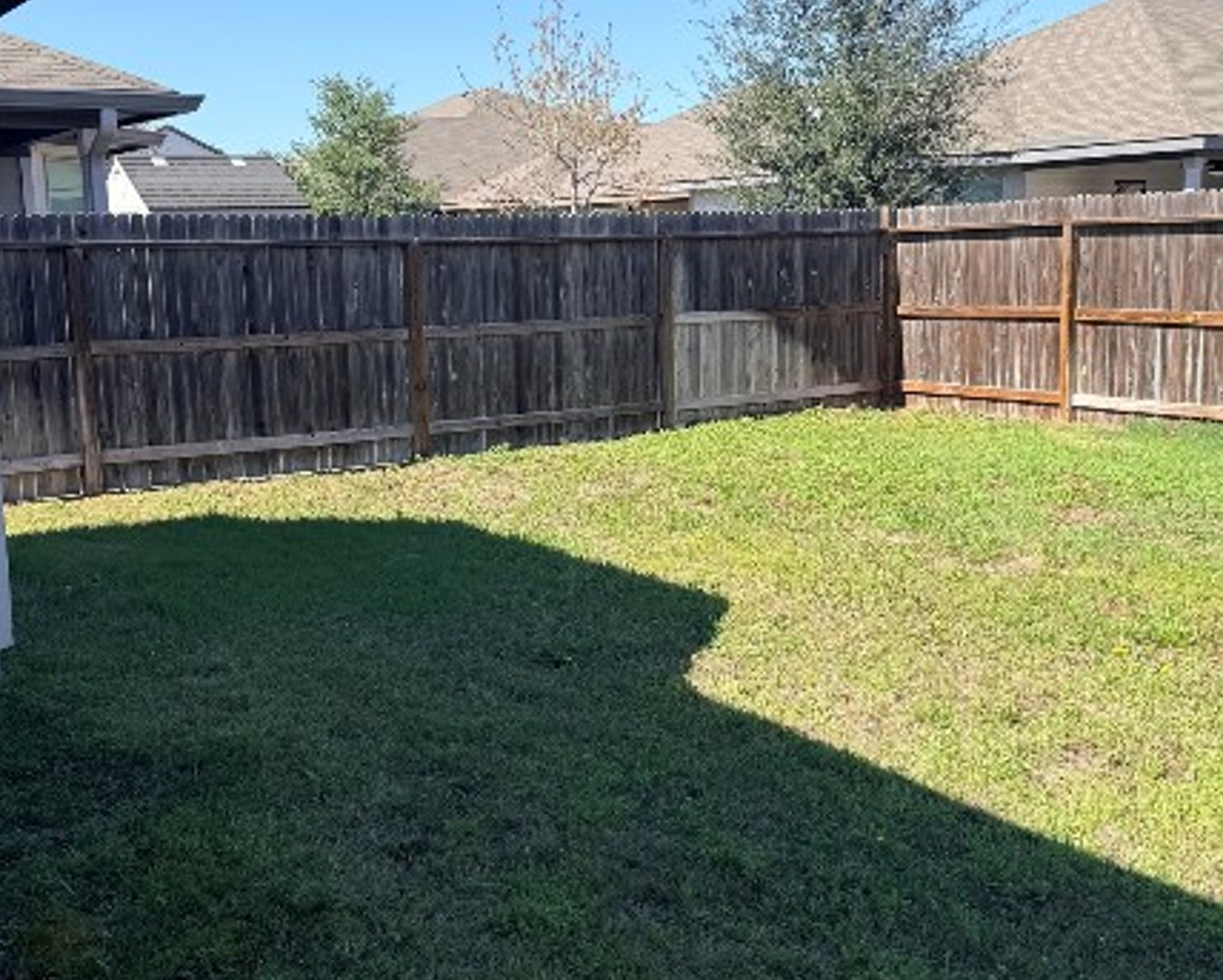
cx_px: 649
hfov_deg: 43.8
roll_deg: +1.3
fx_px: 1521
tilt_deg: -7.3
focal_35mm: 42
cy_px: 454
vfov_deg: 35.7
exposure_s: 1/3021
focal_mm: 6.76
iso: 80
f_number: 1.78
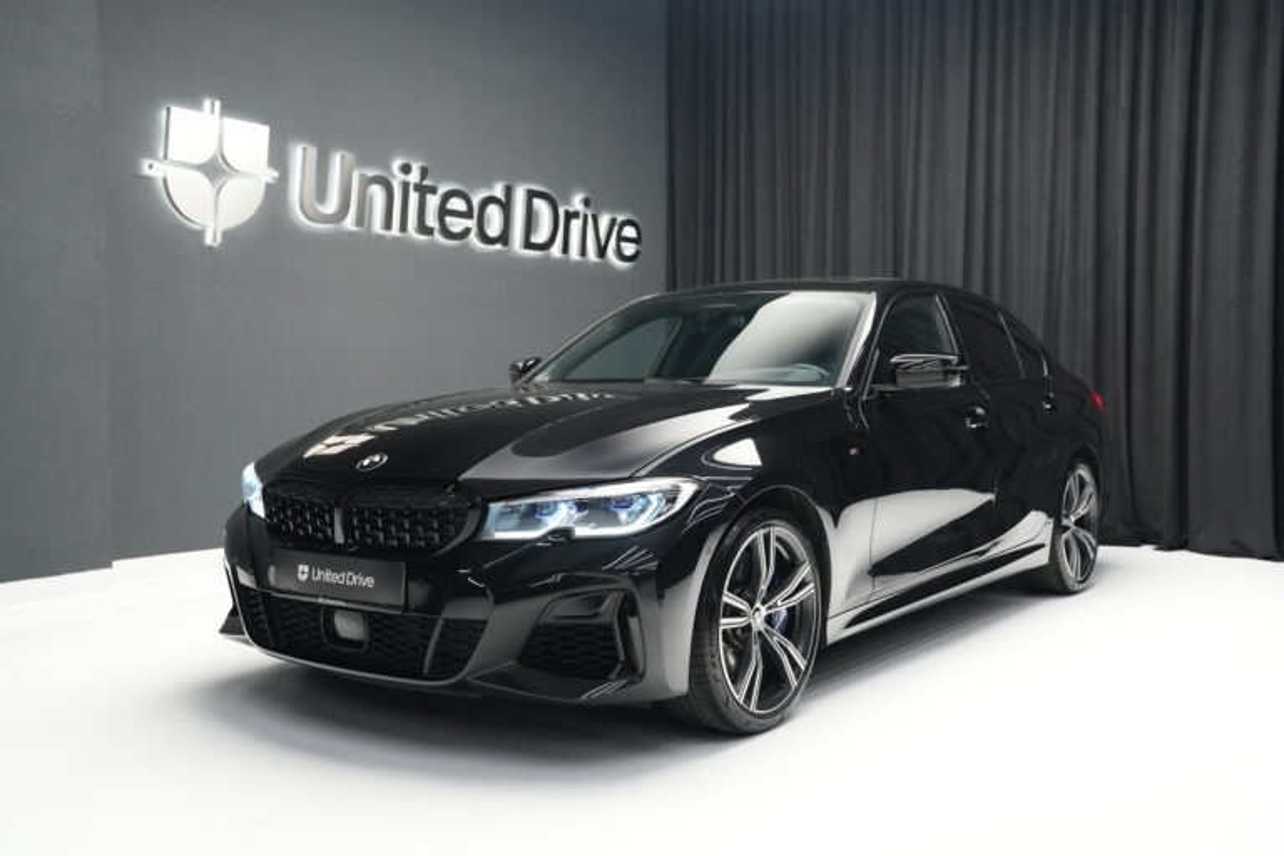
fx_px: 1248
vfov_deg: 37.9
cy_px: 428
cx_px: 642
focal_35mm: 35
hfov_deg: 54.4
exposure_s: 1/40
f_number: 4
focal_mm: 35
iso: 3200
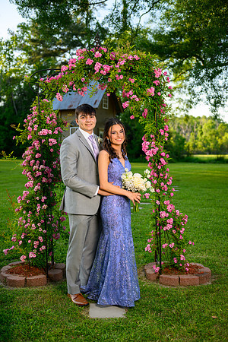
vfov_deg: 46.4
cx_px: 114
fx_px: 399
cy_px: 171
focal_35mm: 42
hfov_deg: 31.9
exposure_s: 1/250
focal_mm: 42
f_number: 2.8
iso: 100
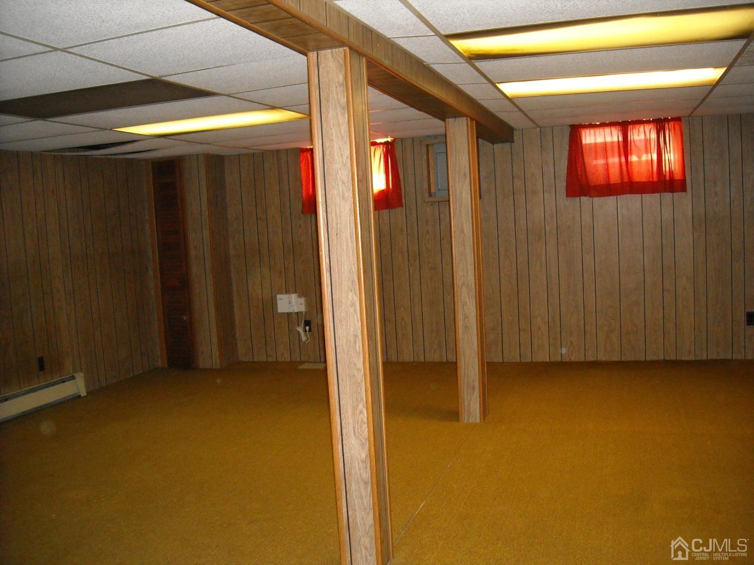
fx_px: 762
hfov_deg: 52.6
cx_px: 377
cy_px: 282
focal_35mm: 35
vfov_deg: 40.7
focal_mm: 5.7
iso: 400
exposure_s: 1/60
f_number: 2.8
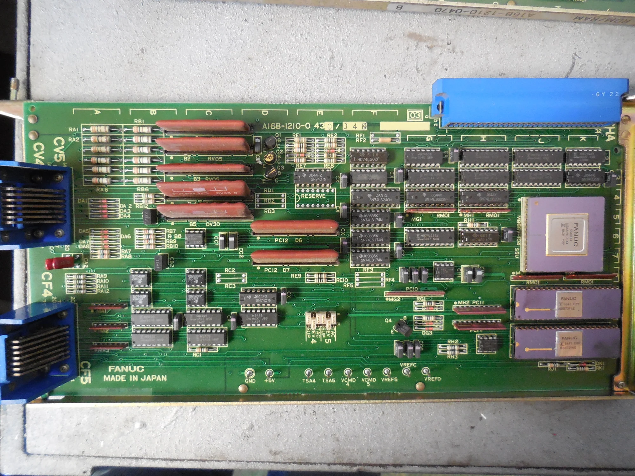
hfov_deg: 69.4
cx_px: 318
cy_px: 238
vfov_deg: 54.9
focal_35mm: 25
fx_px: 459
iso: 800
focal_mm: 4.5
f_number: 3.1
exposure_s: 1/60
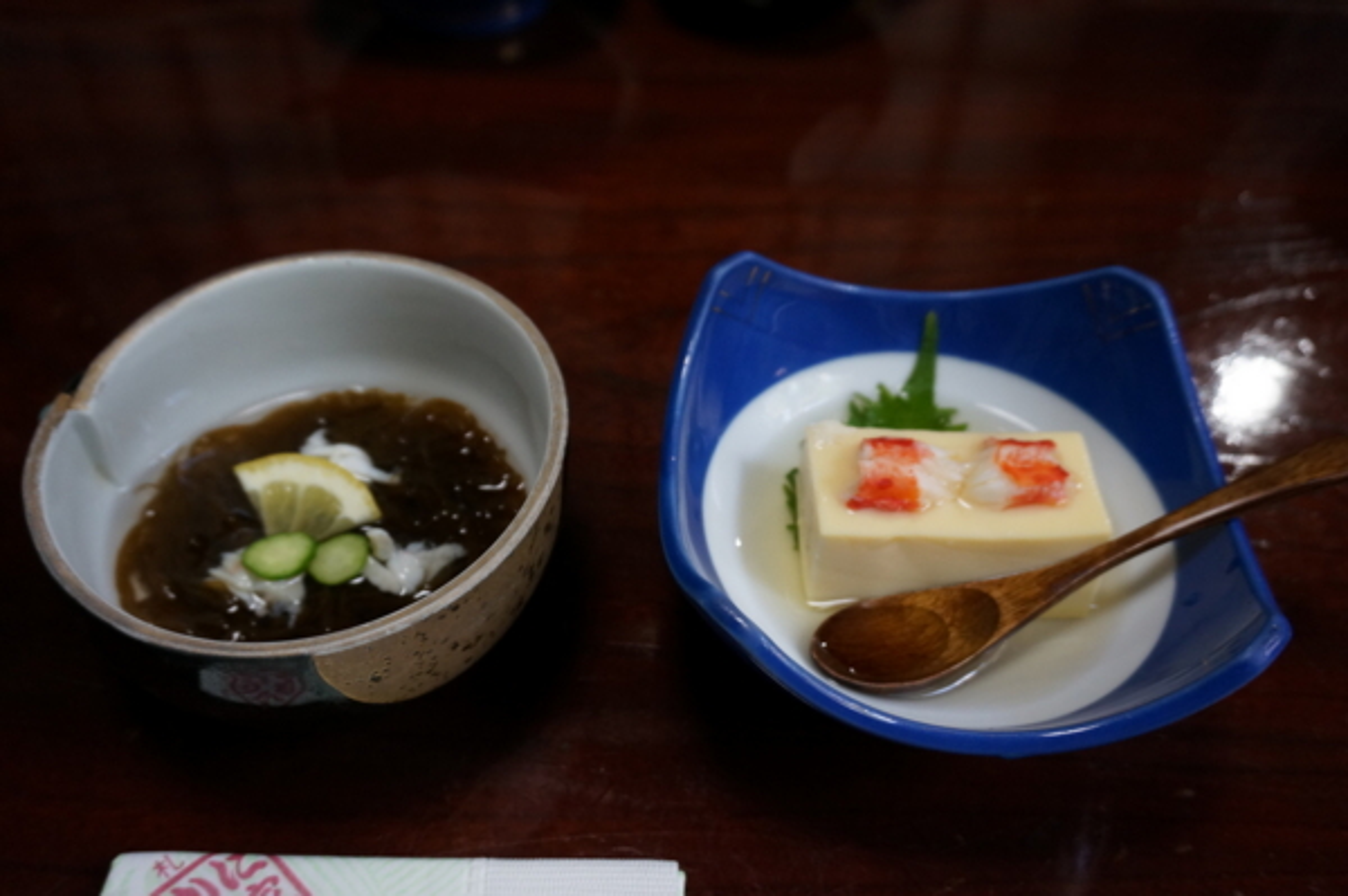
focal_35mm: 30
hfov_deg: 62.0
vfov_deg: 43.5
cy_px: 448
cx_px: 674
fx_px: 1122
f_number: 4
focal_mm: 20
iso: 1000
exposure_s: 1/60
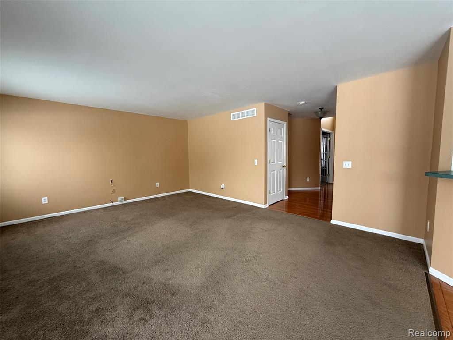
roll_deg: +0.6
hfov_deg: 102.1
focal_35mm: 14
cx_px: 226
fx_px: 183
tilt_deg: -5.8
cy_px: 170
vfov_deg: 85.7
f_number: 2.2
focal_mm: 2.22
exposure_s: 1/99
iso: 160
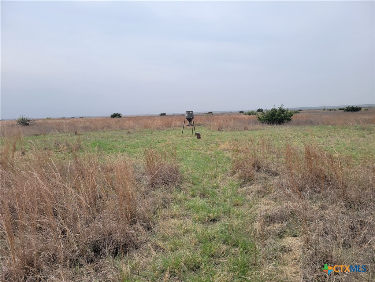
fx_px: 282
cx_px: 188
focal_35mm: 26
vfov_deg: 53.1
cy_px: 141
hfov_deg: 67.3
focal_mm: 5.4
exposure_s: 1/2397
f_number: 1.8
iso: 40
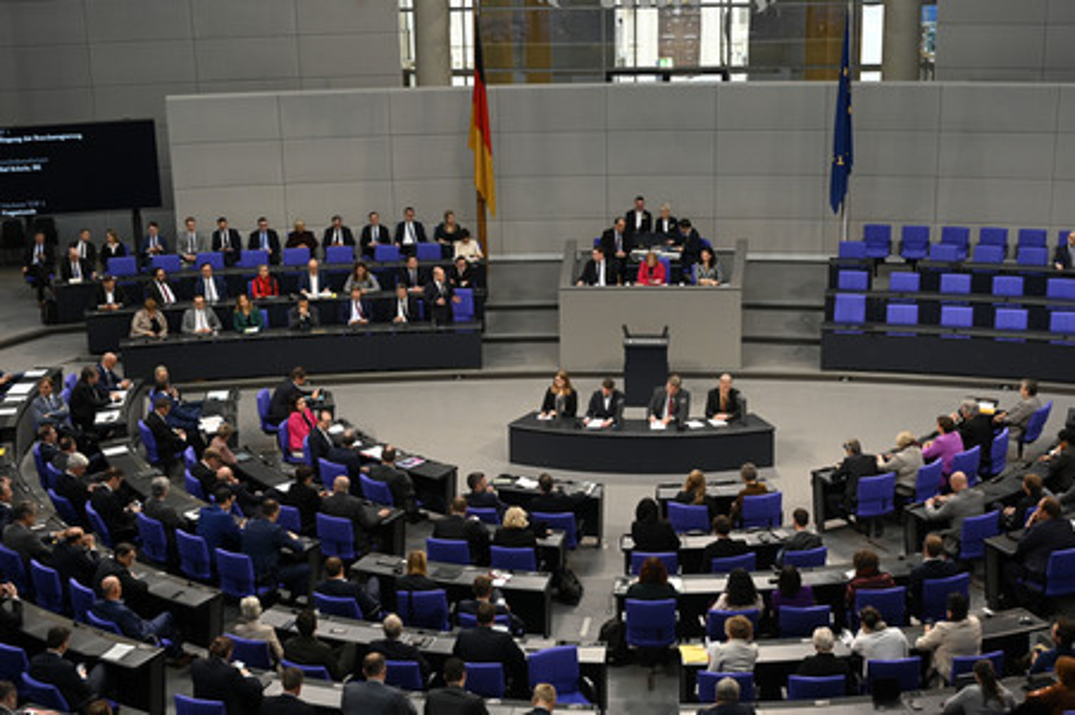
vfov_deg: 28.0
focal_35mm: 48
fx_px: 1432
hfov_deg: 41.1
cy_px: 358
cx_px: 538
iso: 2500
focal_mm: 48
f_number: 4
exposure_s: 1/160
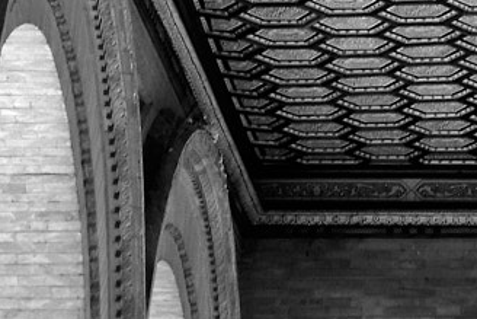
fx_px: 3725
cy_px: -672
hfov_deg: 7.2
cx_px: 708
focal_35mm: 281
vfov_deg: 4.7
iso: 320
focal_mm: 30
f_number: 8
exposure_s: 1/80
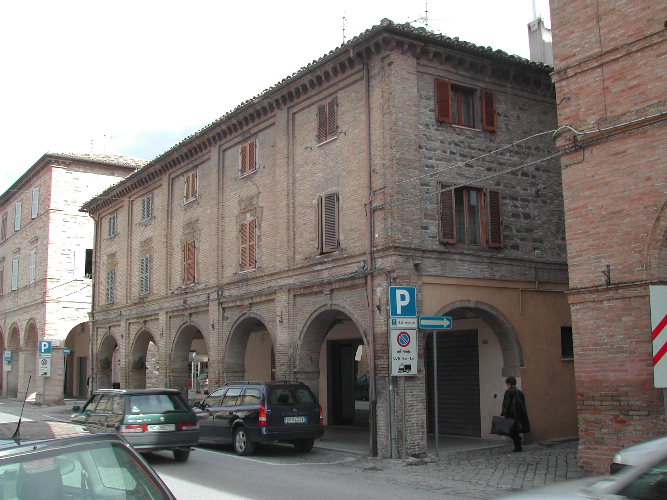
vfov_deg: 37.7
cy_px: 250
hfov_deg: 49.0
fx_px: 732
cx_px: 334
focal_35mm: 38
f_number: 7.6
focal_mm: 8
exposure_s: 1/97
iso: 100
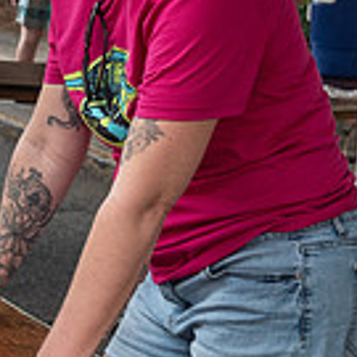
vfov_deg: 13.3
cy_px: -54
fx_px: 1494
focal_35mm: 128
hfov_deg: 13.1
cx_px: -132
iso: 400
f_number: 4.5
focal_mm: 35
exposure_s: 1/200
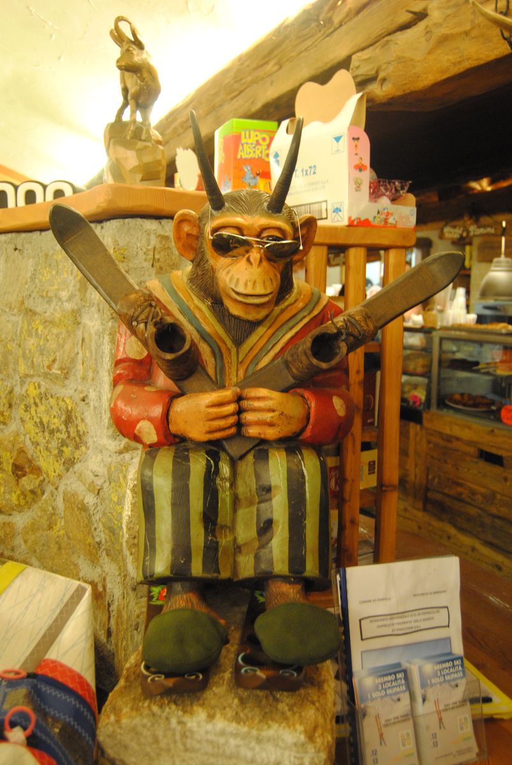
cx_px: 256
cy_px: 382
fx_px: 734
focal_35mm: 34
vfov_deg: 55.1
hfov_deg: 38.5
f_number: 3.8
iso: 800
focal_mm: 23
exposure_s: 1/15
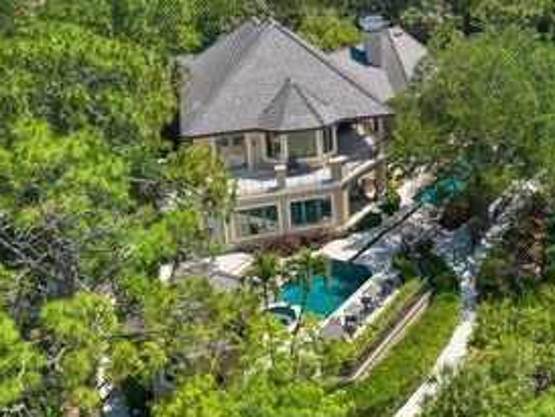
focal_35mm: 44
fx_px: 706
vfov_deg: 32.6
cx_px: 457
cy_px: 137
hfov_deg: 40.8
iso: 100
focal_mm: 8.67
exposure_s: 1/400
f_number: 1.8
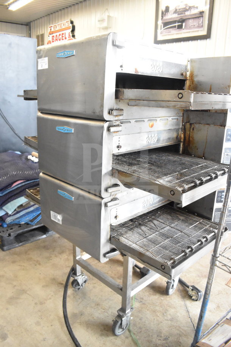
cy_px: 174
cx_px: 116
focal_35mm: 27
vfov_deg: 67.4
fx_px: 260
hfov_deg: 47.9
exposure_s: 1/160
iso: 6400
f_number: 6.3
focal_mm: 18
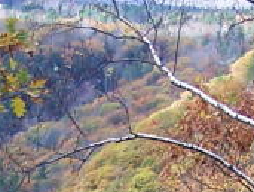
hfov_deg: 8.7
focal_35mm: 227
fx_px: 1669
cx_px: 56
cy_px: 330
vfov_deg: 6.4
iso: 80
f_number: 2.8
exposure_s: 1/320
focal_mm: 6.3
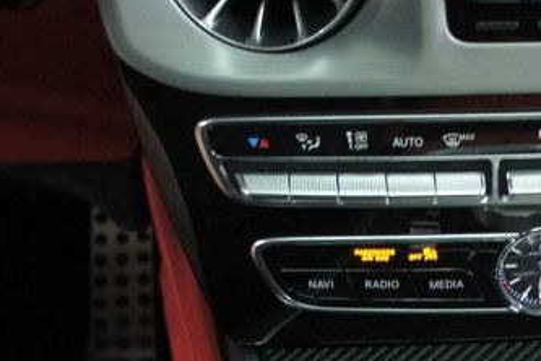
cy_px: 473
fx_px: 1247
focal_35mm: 83
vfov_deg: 15.6
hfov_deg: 23.4
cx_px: 543
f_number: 3.5
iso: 1600
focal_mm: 18
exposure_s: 1/25
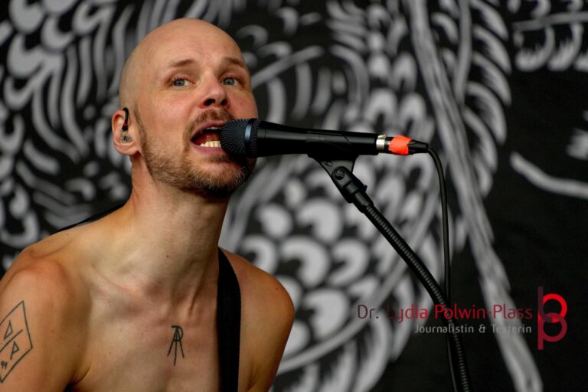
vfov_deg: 3.1
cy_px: 196
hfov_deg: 4.6
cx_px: 294
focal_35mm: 450
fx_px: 7349
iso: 1600
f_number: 6.3
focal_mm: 300
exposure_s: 1/500
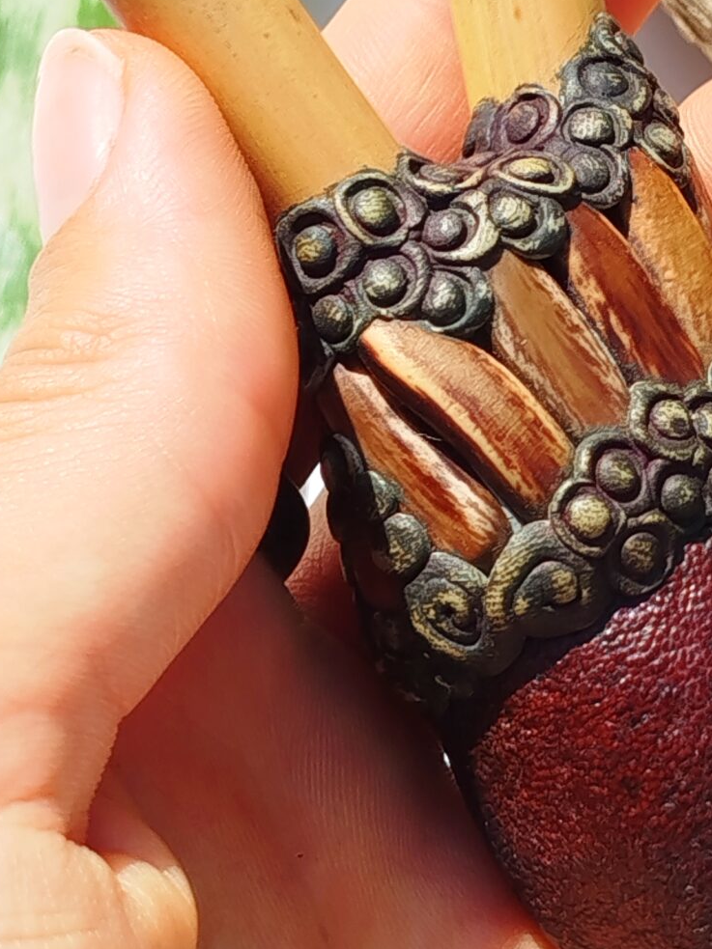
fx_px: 3429
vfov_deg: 15.8
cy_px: 379
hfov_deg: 11.8
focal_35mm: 125
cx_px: 621
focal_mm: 5.31
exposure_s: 1/808
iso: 50
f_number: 1.7
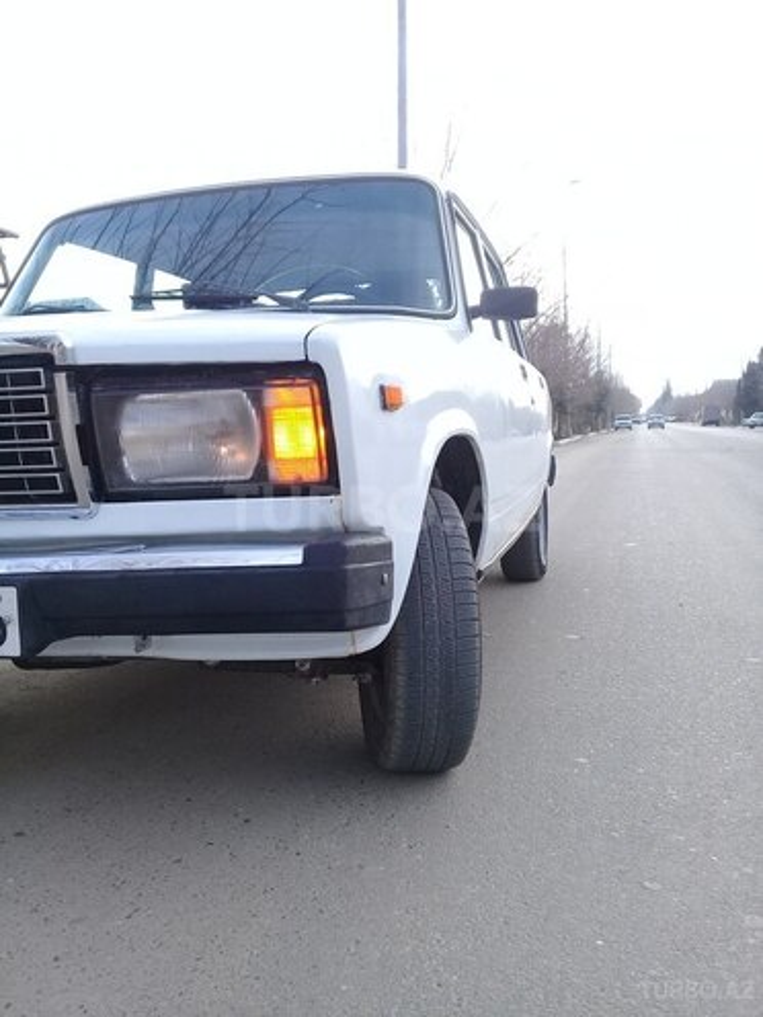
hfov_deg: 45.4
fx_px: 911
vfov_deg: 58.4
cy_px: 508
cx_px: 382
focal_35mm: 31
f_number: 2.2
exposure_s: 1/280
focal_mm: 3.3
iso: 50
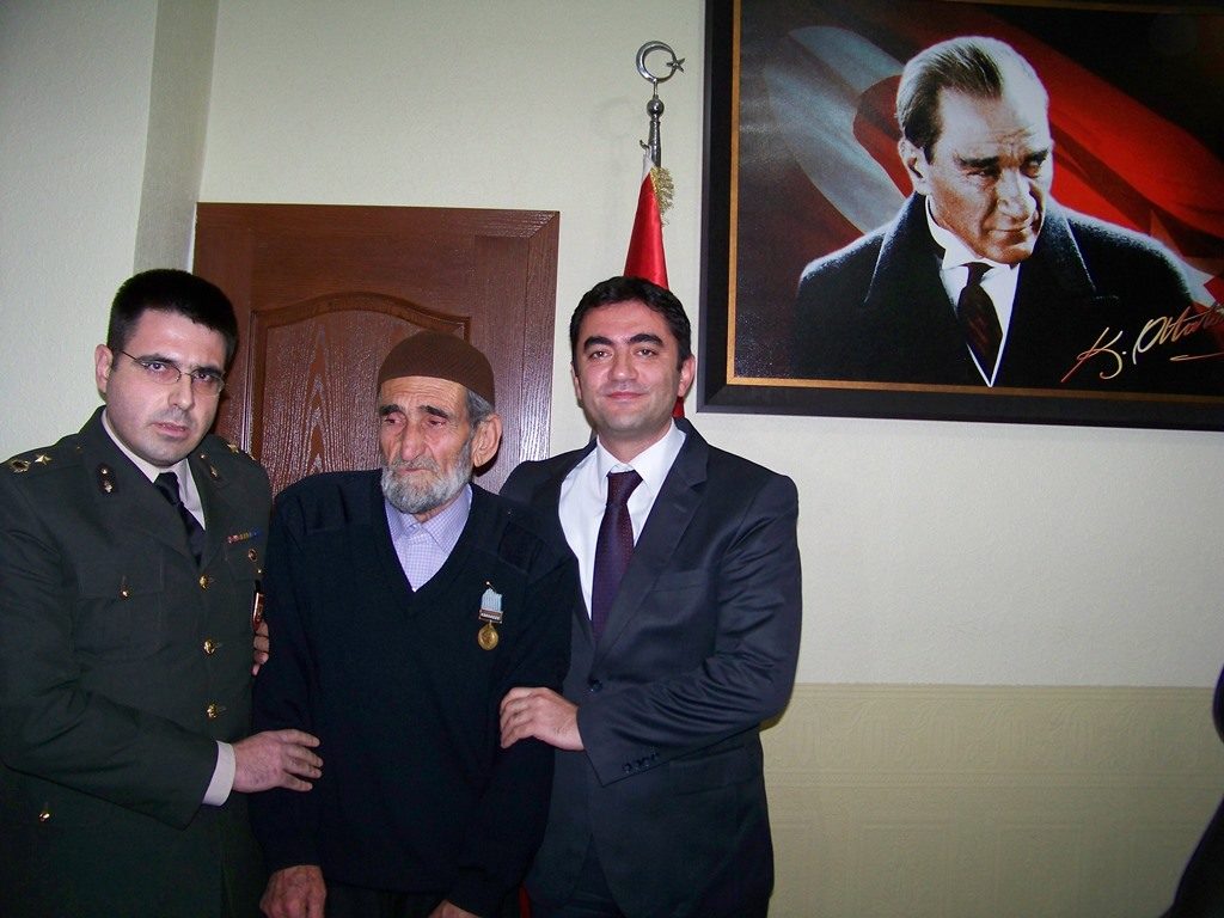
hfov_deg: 55.4
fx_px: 1167
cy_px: 459
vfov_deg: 42.9
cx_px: 612
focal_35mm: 33
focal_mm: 5.85
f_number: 2.8
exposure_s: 1/30
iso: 200
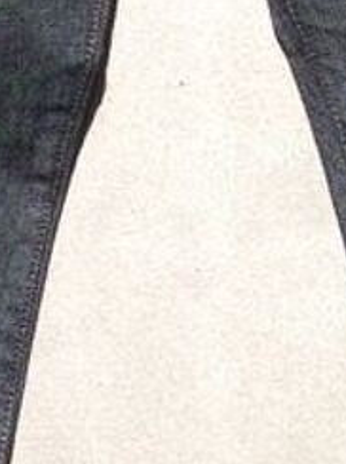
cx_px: 230
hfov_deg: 7.7
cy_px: 81
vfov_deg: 10.3
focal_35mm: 192
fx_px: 2568
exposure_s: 1/258
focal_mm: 4.28
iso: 50
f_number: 2.4
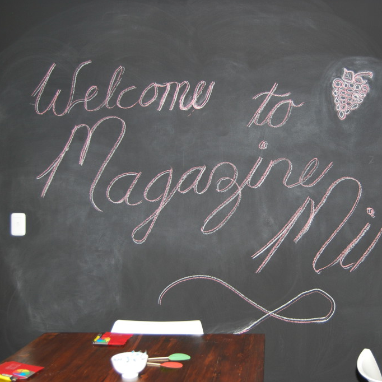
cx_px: 248
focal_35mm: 46
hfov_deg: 36.5
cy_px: 191
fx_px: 574
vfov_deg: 36.8
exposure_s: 1/60
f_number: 4
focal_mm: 24
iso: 250
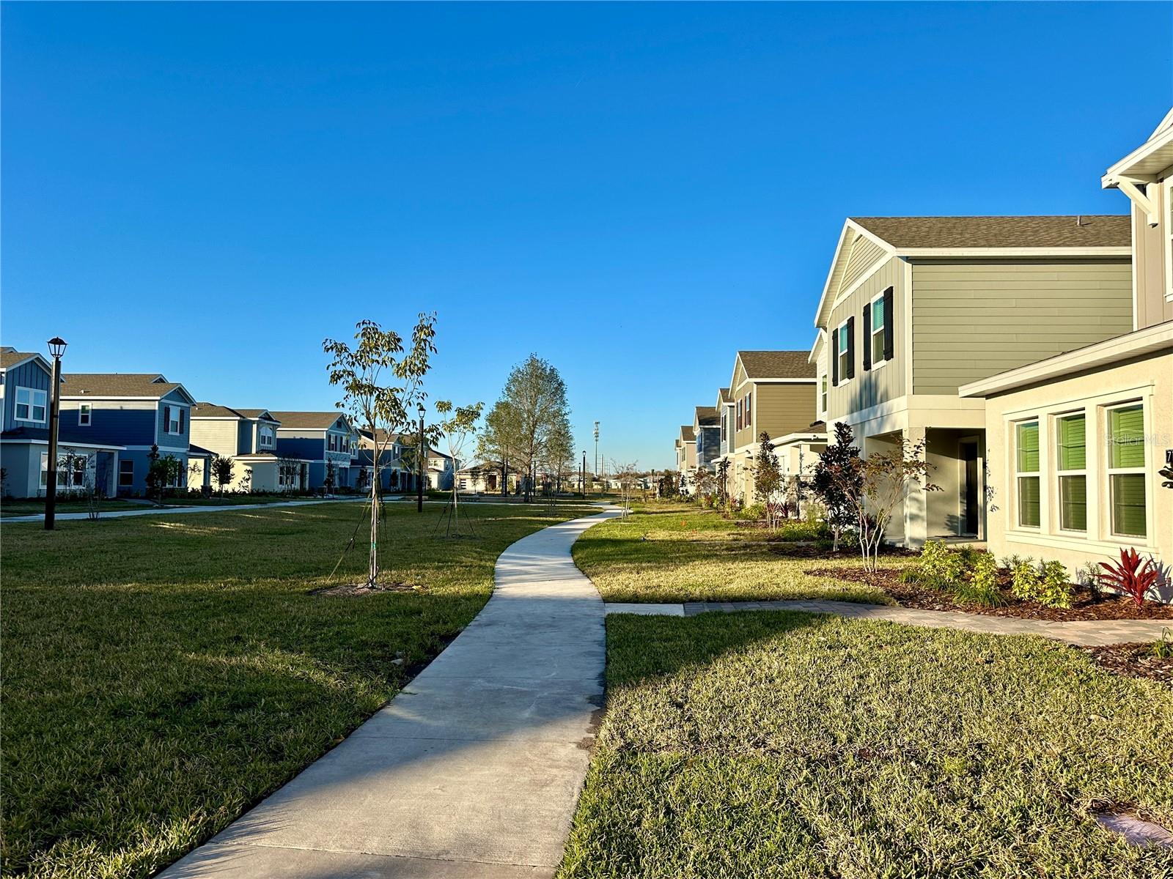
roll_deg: -0.2
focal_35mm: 24
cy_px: 440
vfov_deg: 56.8
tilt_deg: +3.7
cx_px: 586
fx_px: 813
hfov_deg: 71.6
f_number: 1.78
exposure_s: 1/4016
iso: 80
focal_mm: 6.86
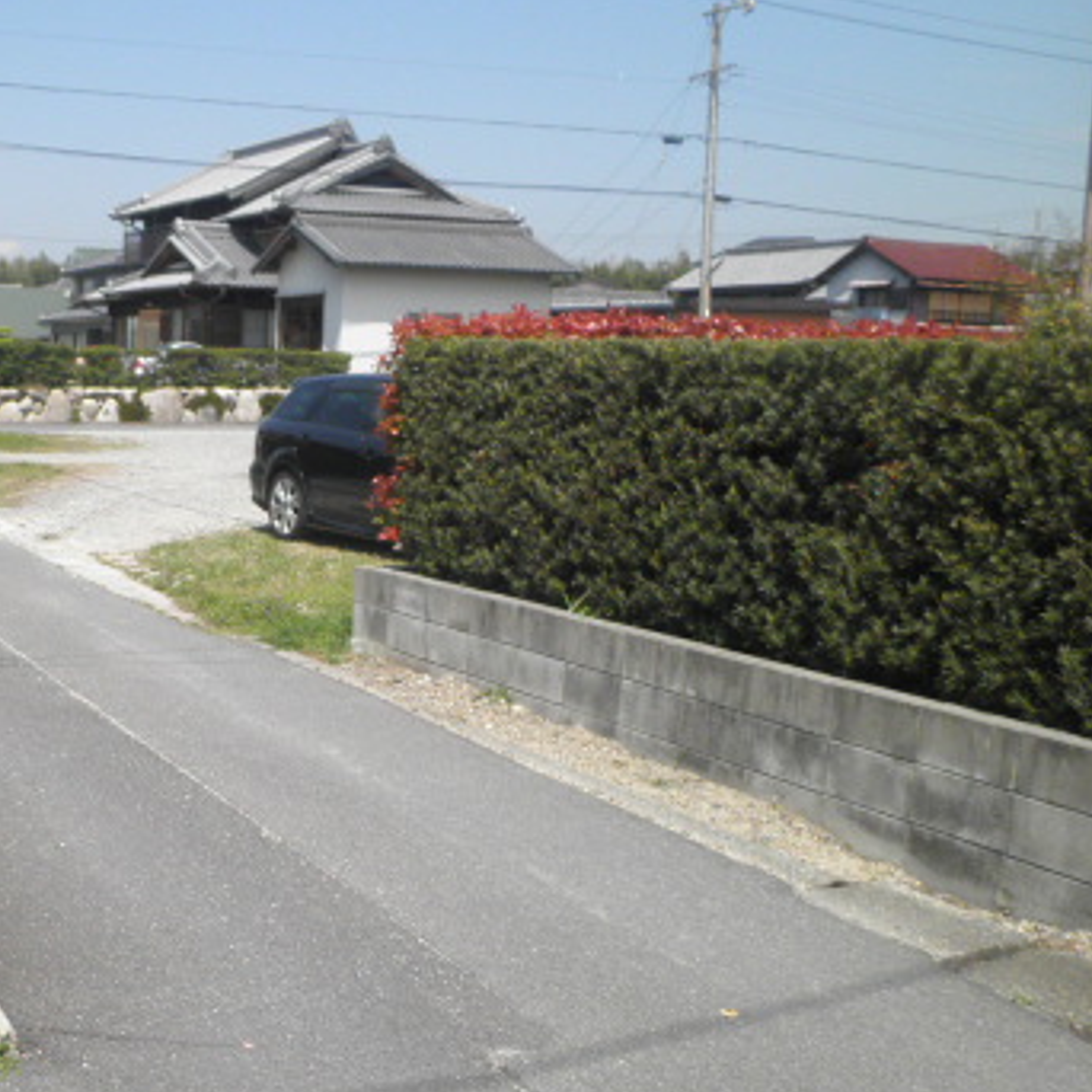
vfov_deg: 38.9
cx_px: 150
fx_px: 1535
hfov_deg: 37.1
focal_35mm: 43
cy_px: 677
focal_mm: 4.7
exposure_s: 1/125
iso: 64
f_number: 7.9
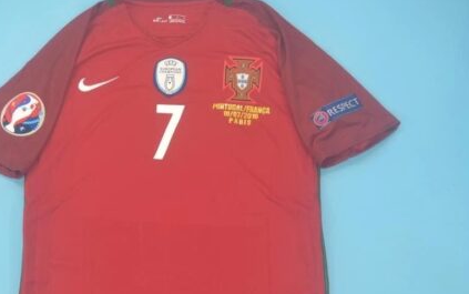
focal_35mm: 52
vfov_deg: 24.8
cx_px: 166
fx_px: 665
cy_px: 202
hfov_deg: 38.5
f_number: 4
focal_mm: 24
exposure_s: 1/60
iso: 200
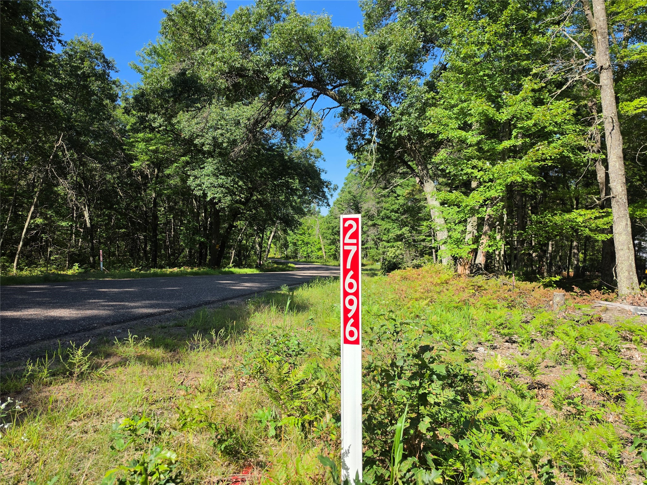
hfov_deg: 73.9
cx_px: 324
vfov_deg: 58.9
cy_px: 242
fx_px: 430
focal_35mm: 23
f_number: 1.4
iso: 64
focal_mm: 6.5
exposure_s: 1/4887
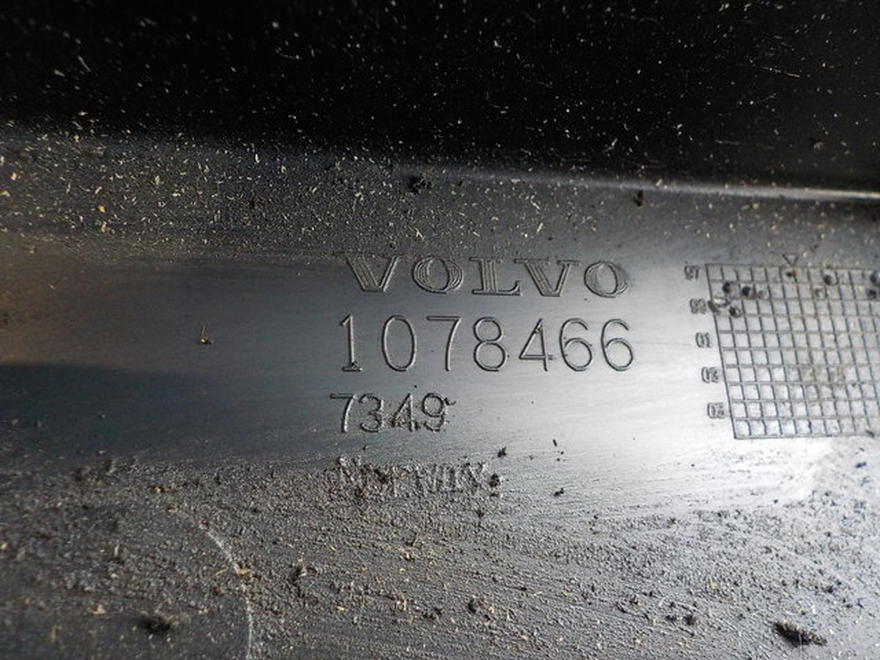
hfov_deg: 60.0
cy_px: 330
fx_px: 763
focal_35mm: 30
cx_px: 440
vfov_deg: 46.8
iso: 400
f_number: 3.3
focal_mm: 4.1
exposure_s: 1/30
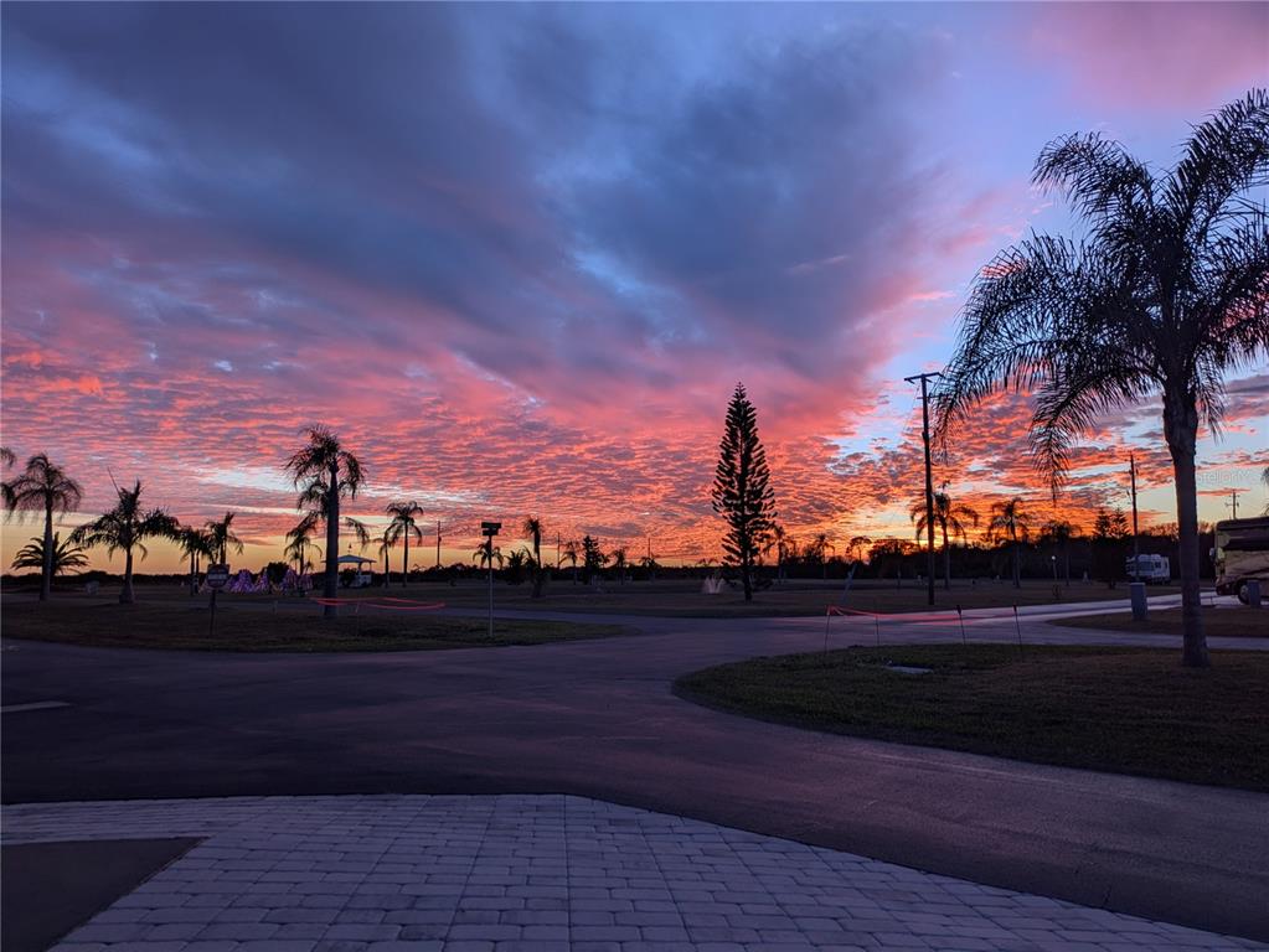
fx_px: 917
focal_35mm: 25
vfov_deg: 54.9
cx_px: 634
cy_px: 476
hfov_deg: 69.4
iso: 46
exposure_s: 1/129
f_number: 1.89
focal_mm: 5.43
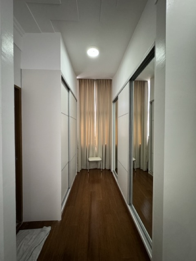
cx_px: 98
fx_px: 106
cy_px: 130
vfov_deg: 102.1
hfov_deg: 85.7
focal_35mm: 14
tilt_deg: +0.2
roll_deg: -0.9
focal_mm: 2.22
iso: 320
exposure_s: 1/93
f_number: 2.2
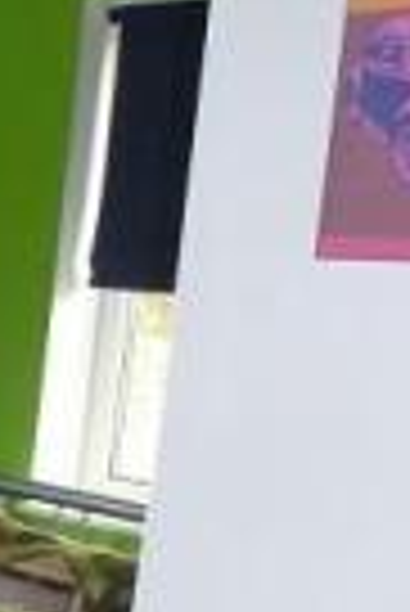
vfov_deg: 18.8
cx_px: -647
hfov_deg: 10.6
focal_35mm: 107
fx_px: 1823
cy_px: 533
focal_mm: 4.3
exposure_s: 1/60
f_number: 3.3
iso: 400
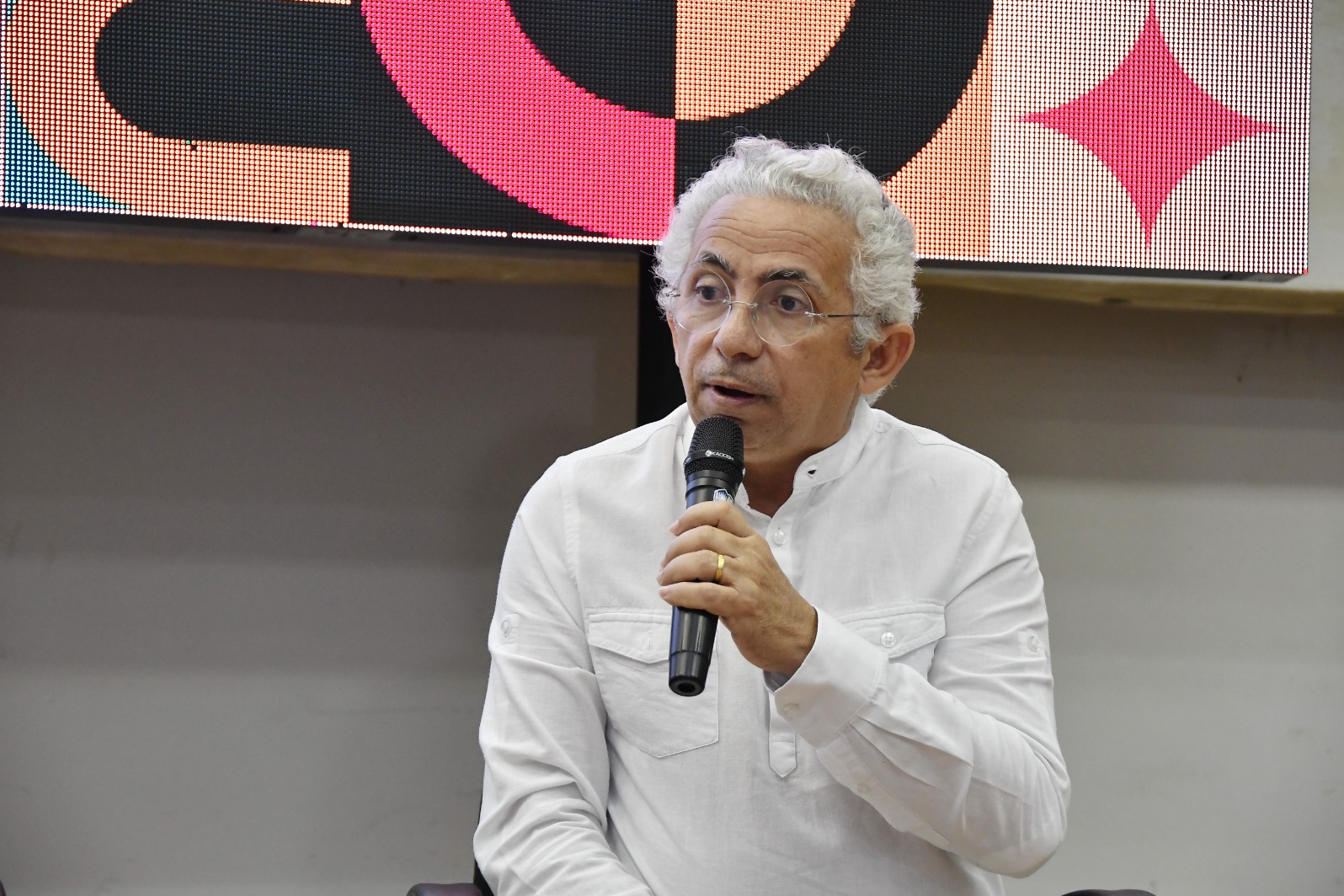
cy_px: 442
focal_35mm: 137
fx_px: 5114
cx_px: 679
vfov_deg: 10.0
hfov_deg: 15.0
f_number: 5.3
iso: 1600
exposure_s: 1/100
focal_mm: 90
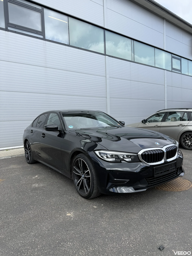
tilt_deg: -3.5
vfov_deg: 71.6
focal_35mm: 24
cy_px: 128
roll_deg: +1.8
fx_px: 177
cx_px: 96
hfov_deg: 56.8
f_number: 1.78
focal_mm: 6.76
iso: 80
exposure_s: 1/1618
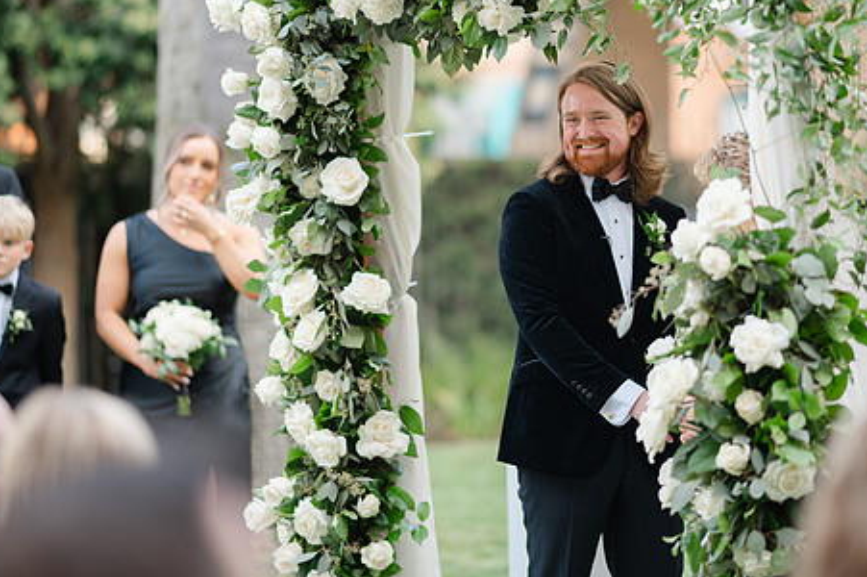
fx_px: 3249
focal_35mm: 135
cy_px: 212
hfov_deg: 15.2
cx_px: 500
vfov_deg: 10.1
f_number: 1.4
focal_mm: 105
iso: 100
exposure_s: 1/400
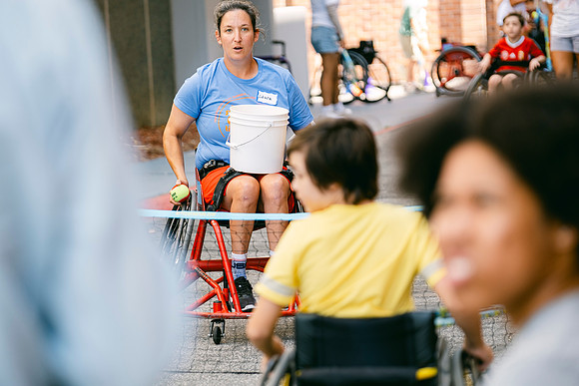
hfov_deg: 12.2
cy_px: 199
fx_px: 2711
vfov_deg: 8.2
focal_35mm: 169
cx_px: 290
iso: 160
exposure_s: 1/200
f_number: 2.8
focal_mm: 106
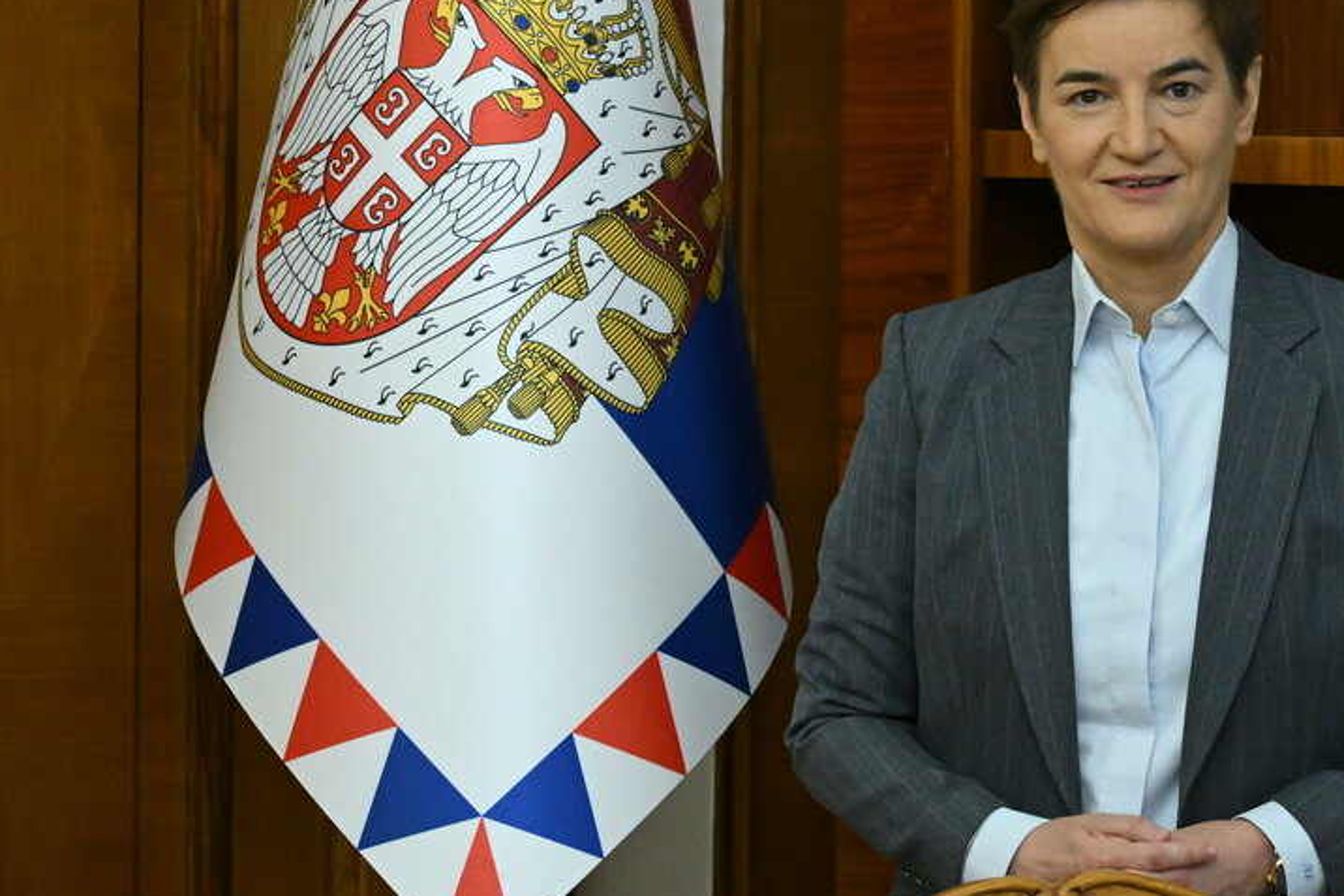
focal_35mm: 176
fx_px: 6569
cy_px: 272
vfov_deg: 7.8
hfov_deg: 11.7
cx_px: 940
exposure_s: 1/250
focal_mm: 120
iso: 10000
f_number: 8
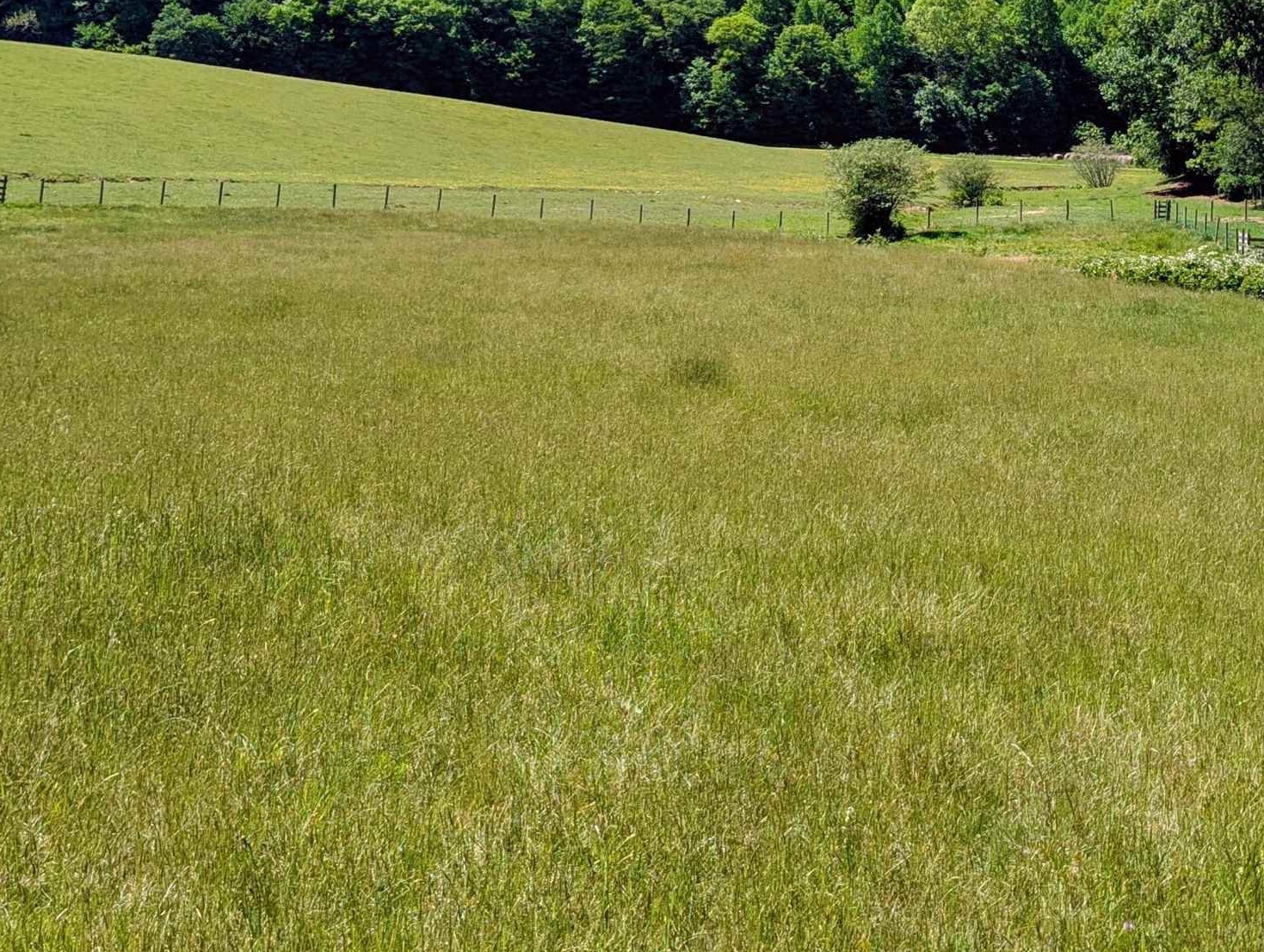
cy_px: 53
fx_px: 1828
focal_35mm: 50
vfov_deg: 27.8
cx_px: 885
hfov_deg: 37.5
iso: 42
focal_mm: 6.81
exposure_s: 1/1795
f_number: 1.85
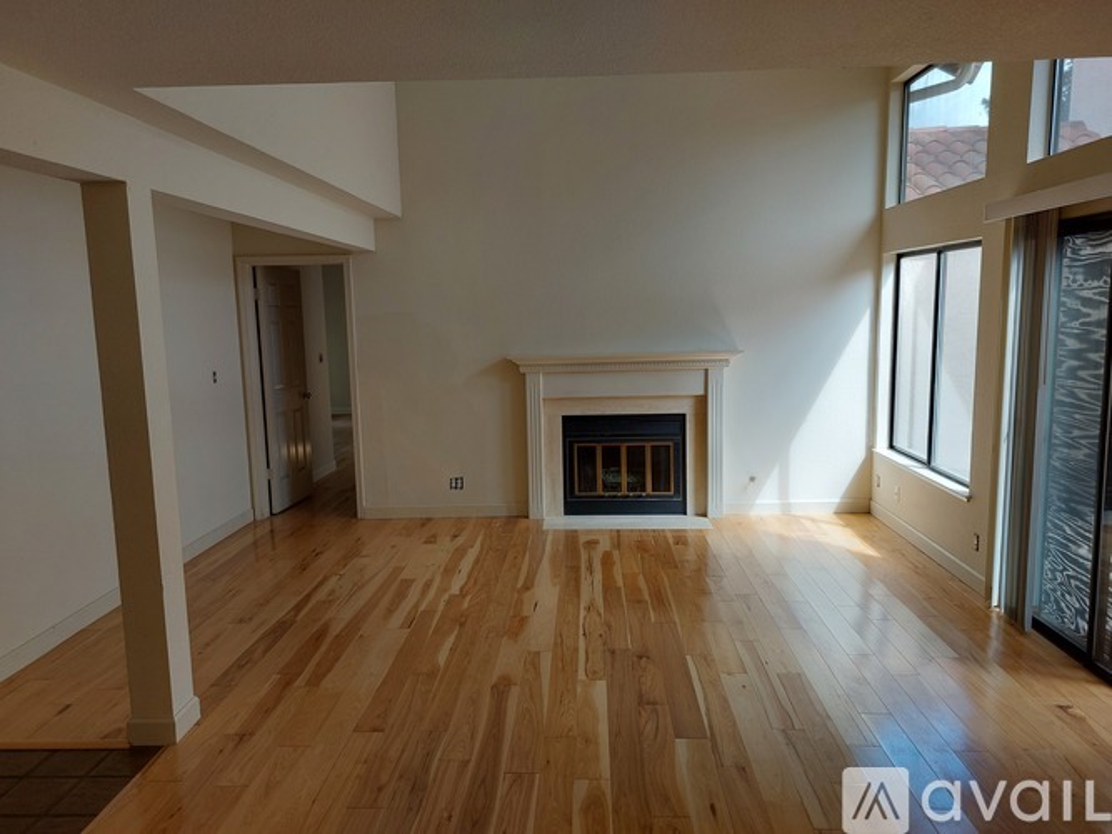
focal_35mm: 24
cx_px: 556
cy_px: 417
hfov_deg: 71.6
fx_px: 771
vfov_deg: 56.8
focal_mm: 5.23
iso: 40
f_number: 1.8
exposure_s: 1/100
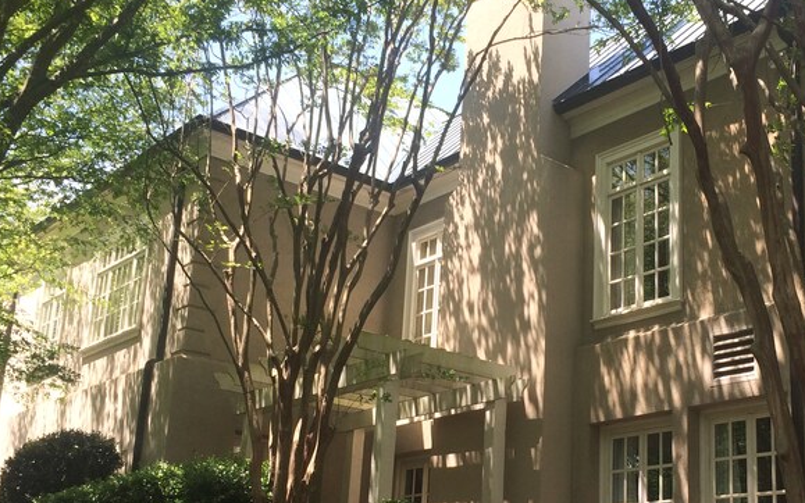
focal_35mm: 51
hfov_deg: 39.4
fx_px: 1119
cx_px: 489
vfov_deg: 25.2
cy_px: 325
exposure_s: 1/500
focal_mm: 4.15
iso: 32
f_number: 2.2
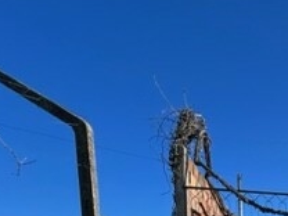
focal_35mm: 40
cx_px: 370
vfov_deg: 27.7
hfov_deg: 34.2
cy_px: 303
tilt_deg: +1.2
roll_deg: +0.8
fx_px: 333
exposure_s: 1/595
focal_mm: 1.57
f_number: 1.8
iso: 32
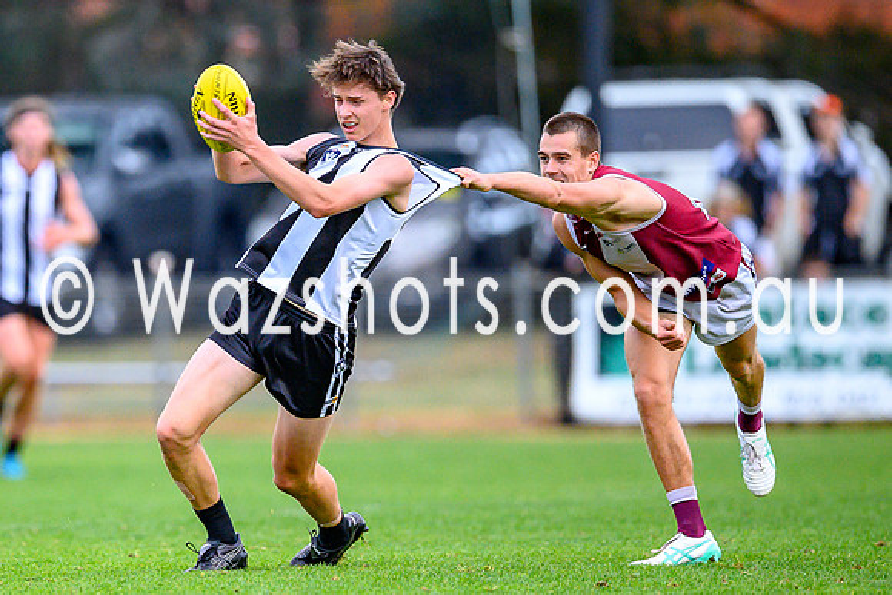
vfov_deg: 1.5
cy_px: 399
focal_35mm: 930
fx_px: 23040
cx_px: 167
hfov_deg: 2.2
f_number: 4
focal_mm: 500
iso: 3600
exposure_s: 1/1250
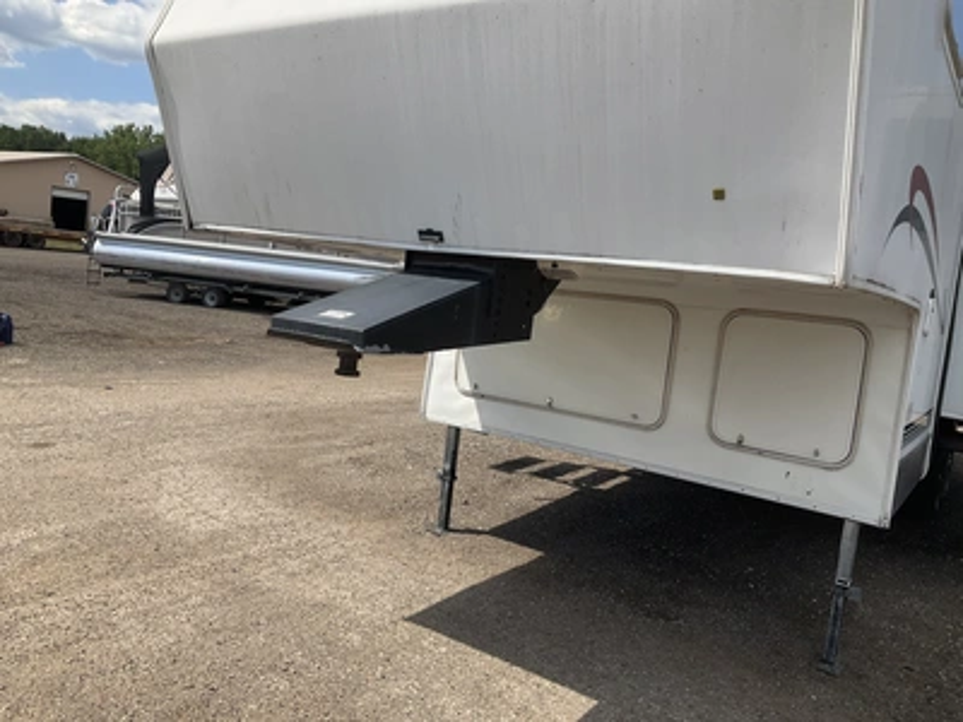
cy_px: 361
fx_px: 807
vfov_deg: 48.2
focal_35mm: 29
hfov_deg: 61.7
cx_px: 482
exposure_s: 1/1984
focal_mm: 3
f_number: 1.8
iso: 25
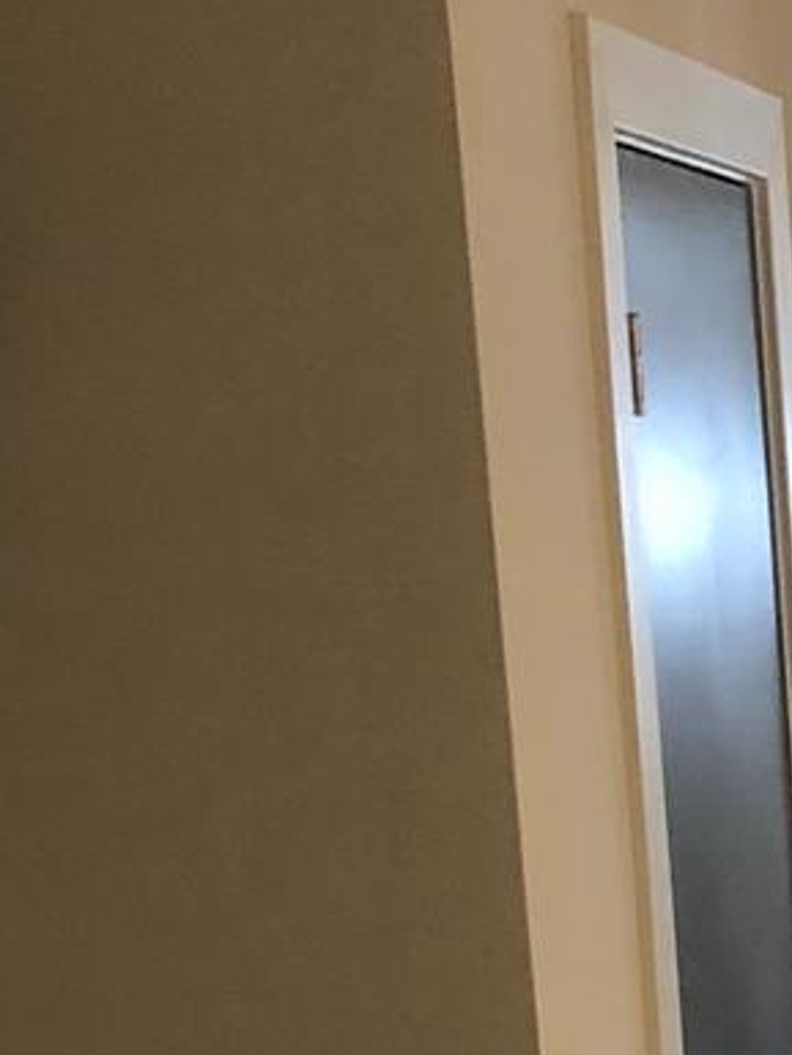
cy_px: 1466
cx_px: 2346
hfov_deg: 8.4
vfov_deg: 12.7
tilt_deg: -11.7
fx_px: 4543
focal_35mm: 149
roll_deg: +0.4
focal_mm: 3.99
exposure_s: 1/15
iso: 40
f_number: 1.8
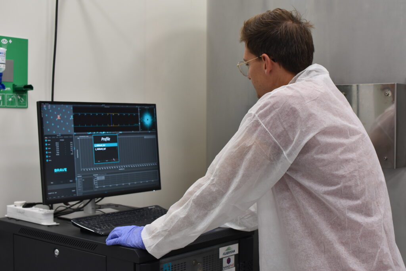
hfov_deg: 37.8
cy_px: 136
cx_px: 203
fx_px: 592
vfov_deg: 25.8
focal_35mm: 52
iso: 560
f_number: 4
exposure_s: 1/60
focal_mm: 35
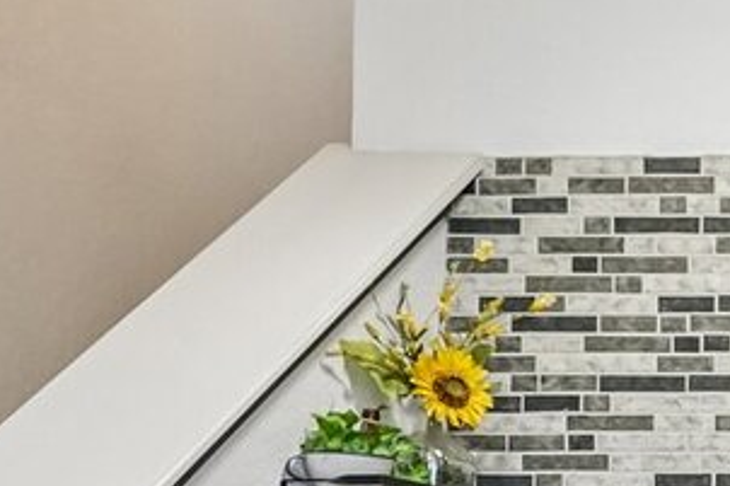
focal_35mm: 102
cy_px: 747
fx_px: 2067
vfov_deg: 12.7
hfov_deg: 15.7
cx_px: 1475
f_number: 8
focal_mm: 19
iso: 400
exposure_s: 1/13
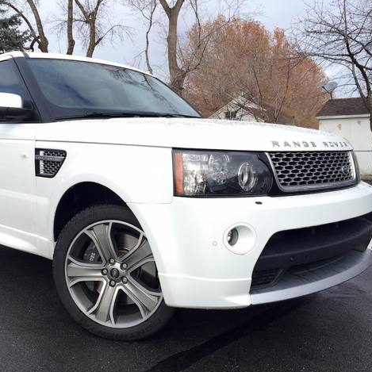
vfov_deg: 47.2
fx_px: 426
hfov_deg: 46.8
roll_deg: -0.9
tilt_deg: -2.3
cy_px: 186
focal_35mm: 35
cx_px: 139
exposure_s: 1/501
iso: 32
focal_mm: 4.15
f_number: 2.2
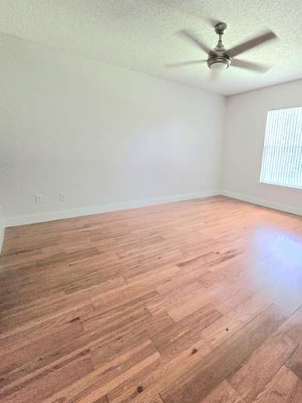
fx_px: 186
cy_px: 195
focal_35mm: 16
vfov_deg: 94.5
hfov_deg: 77.2
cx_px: 181
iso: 800
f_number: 2.2
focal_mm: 2.2
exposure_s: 1/60.2
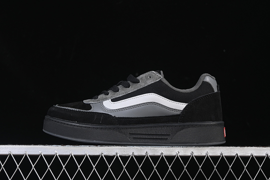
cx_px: 135
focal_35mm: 75
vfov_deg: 18.2
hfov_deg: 27.0
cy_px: 90
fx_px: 562
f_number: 6.3
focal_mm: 50
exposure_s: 1/60
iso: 160
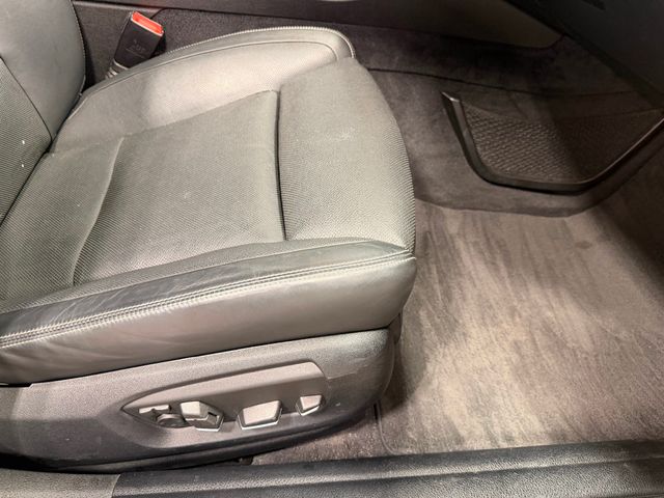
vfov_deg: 56.8
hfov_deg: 71.6
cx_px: 332
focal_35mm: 24
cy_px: 249
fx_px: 460
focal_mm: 6.76
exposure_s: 1/60
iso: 400
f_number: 1.78
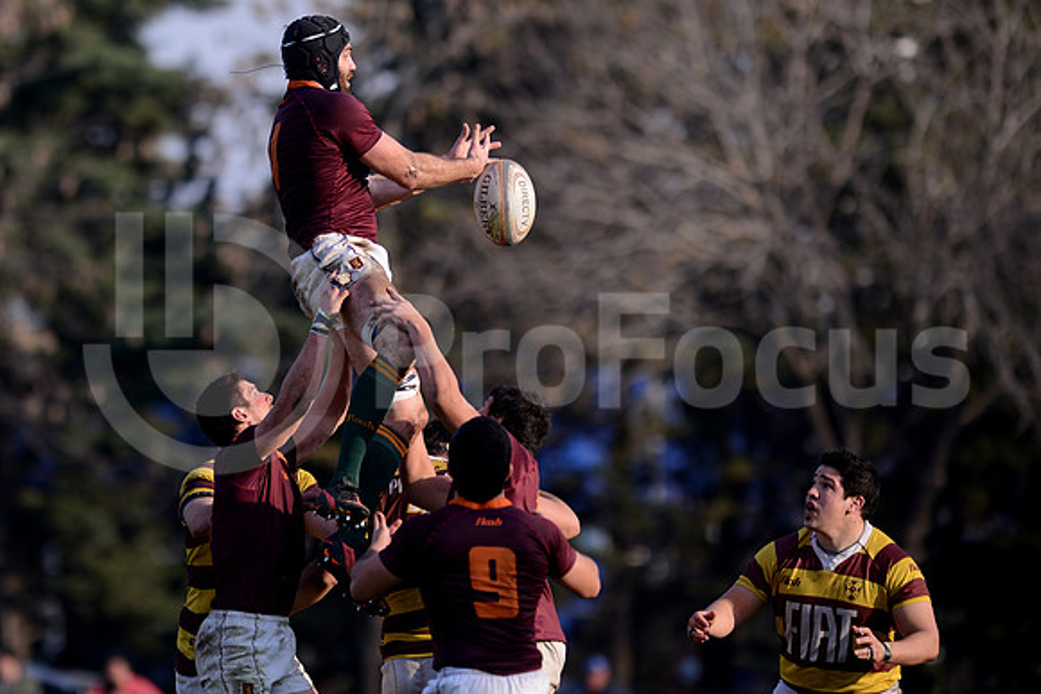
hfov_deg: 4.9
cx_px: 520
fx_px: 12147
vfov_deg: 3.3
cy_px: 347
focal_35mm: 420
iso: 400
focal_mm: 420
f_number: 4
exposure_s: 1/1600
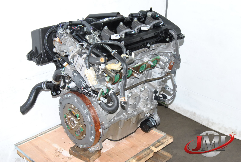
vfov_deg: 25.8
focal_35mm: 52
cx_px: 120
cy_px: 81
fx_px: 352
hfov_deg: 37.8
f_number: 11
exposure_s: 1/200
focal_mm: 35
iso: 800
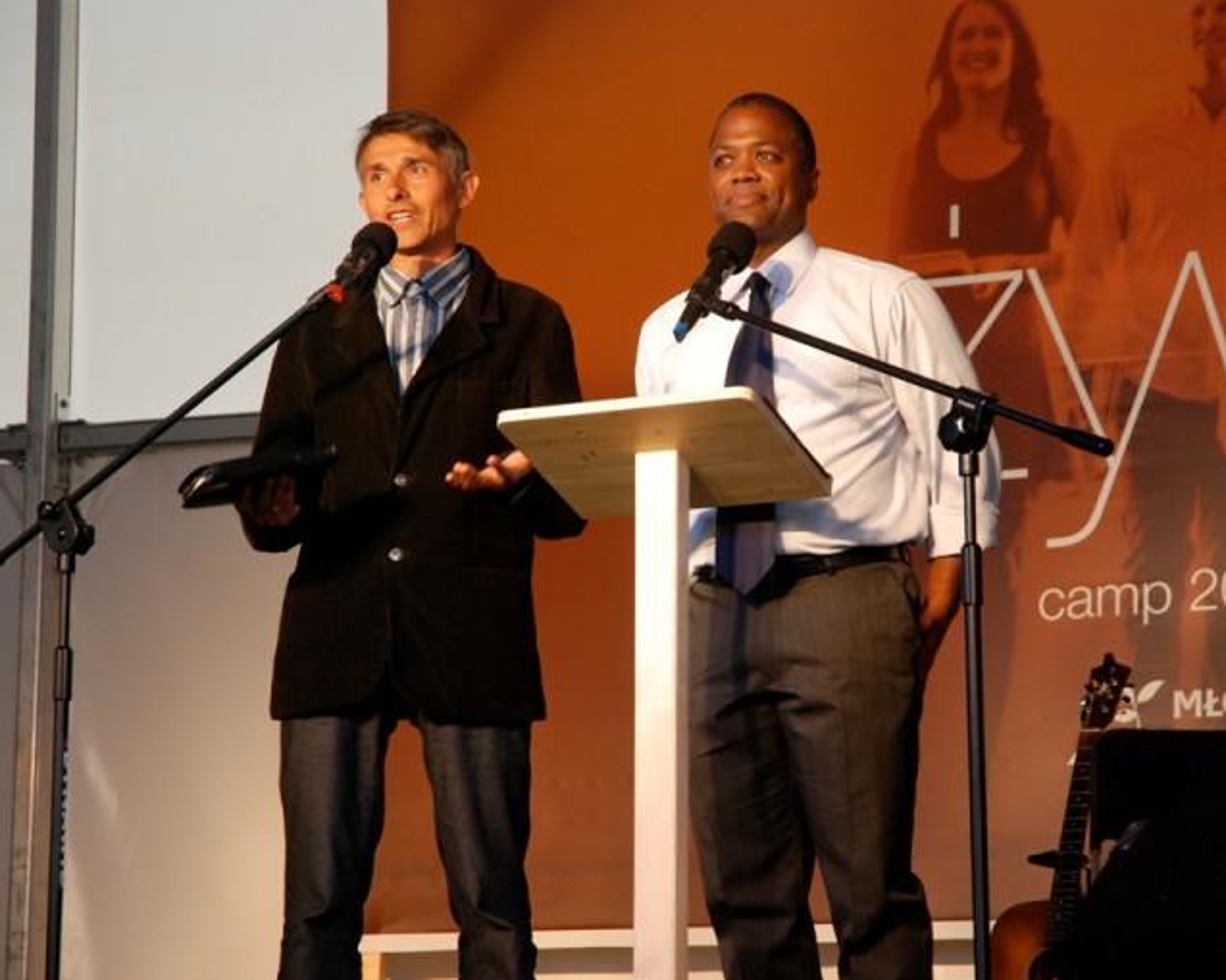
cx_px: 693
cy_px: 487
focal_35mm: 119
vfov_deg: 12.9
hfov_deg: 16.2
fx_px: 4316
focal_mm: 70
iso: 640
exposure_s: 1/80
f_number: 4.5
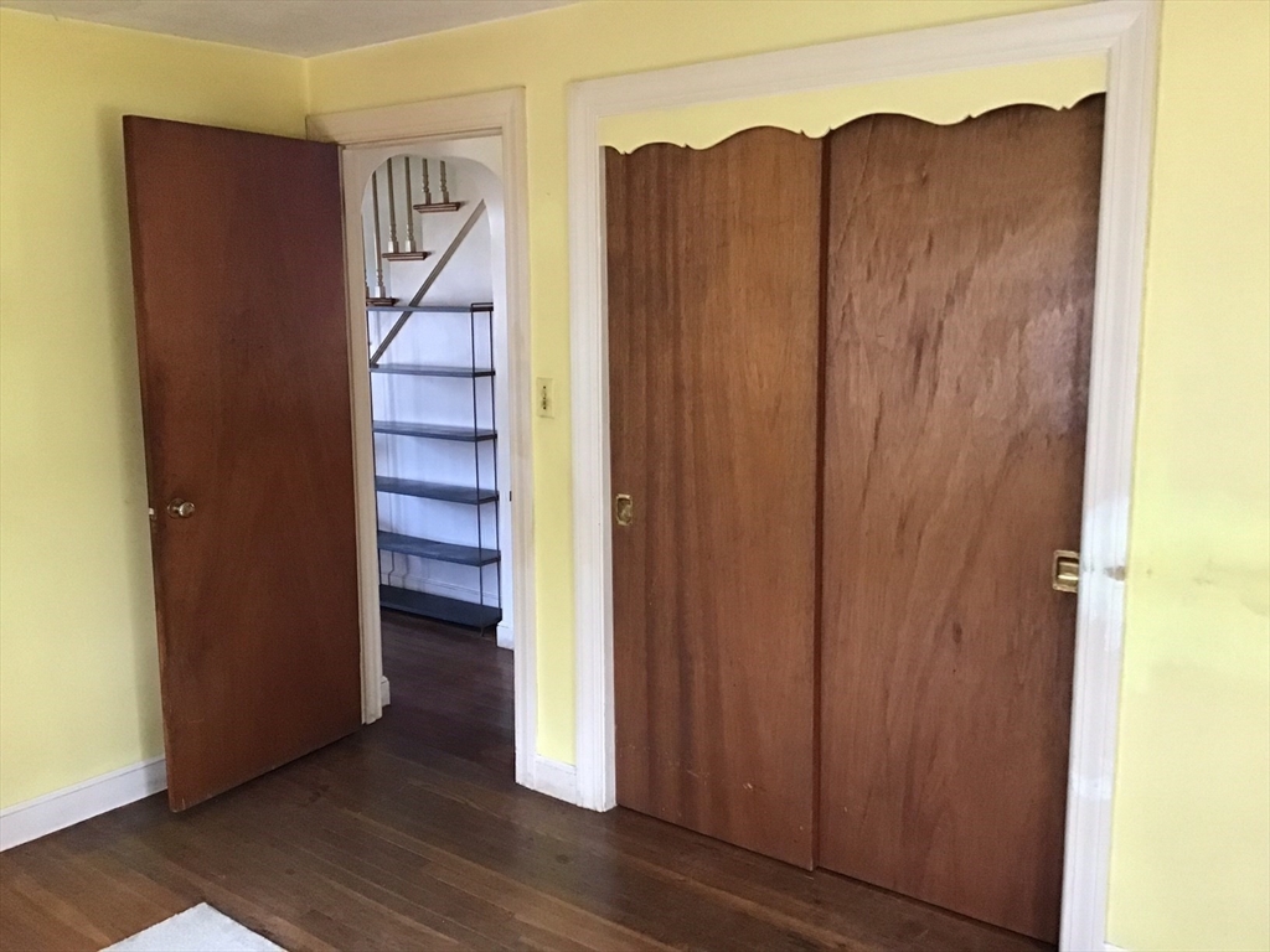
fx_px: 1137
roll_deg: +1.3
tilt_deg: -10.6
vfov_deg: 45.4
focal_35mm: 31
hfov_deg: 58.4
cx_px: 635
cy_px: 476
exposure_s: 1/24
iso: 250
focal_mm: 3.3
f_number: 2.4
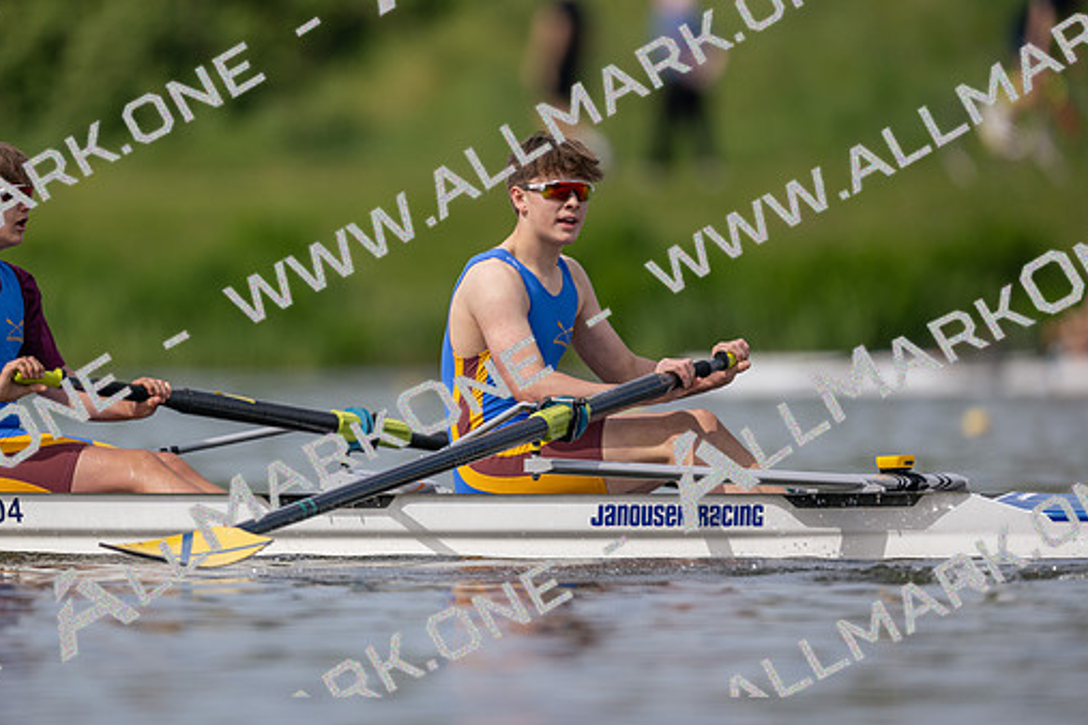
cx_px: 489
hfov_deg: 3.0
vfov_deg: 2.0
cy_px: 329
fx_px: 20731
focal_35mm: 686
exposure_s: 1/2500
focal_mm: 600
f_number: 4
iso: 280
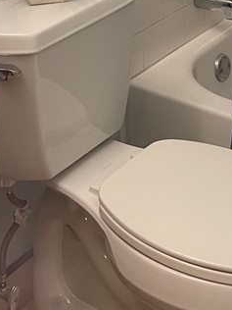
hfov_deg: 16.6
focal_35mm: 89
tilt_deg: -6.9
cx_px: 101
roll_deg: +0.3
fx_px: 795
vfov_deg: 18.7
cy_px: -188
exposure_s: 1/60
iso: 80
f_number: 1.6
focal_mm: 5.1
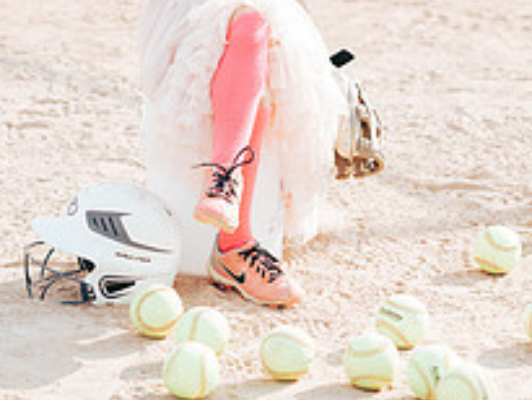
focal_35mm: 179
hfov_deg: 11.0
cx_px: 226
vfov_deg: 8.2
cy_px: -78
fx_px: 2753
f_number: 2.8
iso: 160
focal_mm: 85
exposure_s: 1/1000
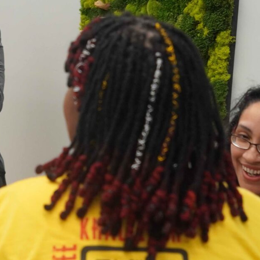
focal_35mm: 173
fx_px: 1472
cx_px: -18
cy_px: 63
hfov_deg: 10.0
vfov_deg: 10.1
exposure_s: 1/160
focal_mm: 41.2
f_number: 4
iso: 800
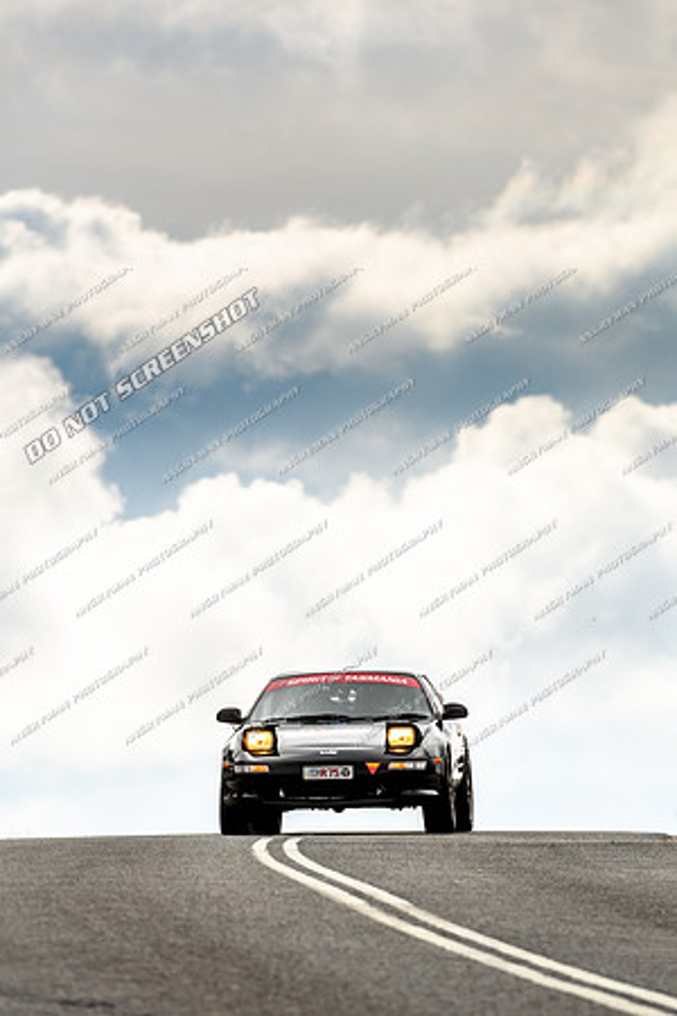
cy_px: 508
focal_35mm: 300
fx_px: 8462
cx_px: 338
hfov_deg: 4.6
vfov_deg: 6.9
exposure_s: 1/2500
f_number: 4
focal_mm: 200
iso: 200
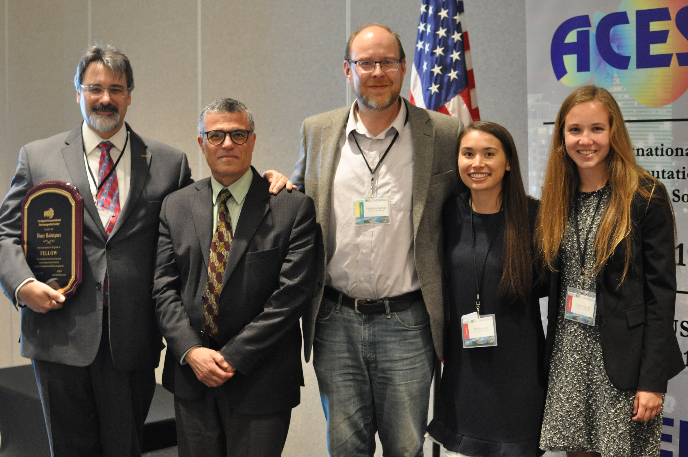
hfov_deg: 37.9
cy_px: 228
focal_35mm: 52
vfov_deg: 25.7
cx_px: 344
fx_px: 1002
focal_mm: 35
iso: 1600
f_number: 2.8
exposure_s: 1/20
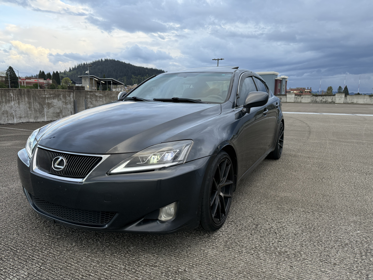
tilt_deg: -9.8
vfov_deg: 56.8
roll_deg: -1.0
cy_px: 140
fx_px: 259
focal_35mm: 24
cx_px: 186
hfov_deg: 71.6
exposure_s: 1/383
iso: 100
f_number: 1.78
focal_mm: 6.76
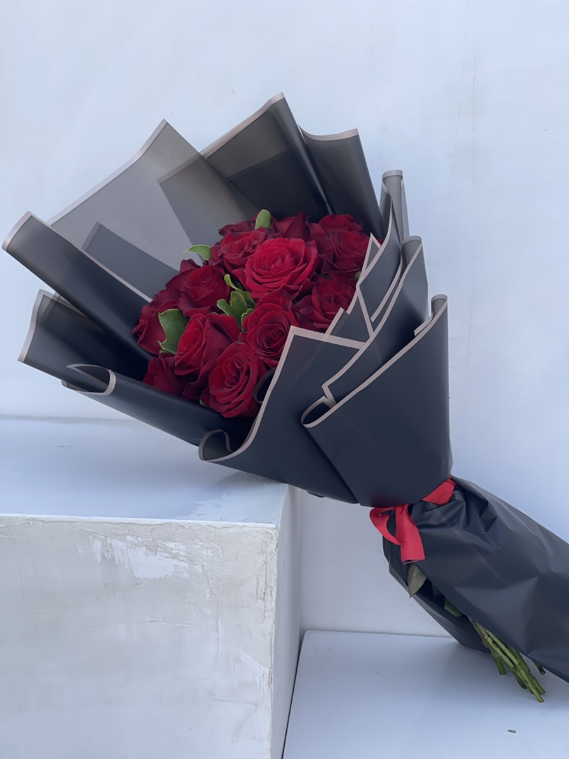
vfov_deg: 30.3
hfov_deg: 22.9
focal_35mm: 64
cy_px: 380
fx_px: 1403
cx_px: 284
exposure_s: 1/255
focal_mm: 7.5
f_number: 2.2
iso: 20
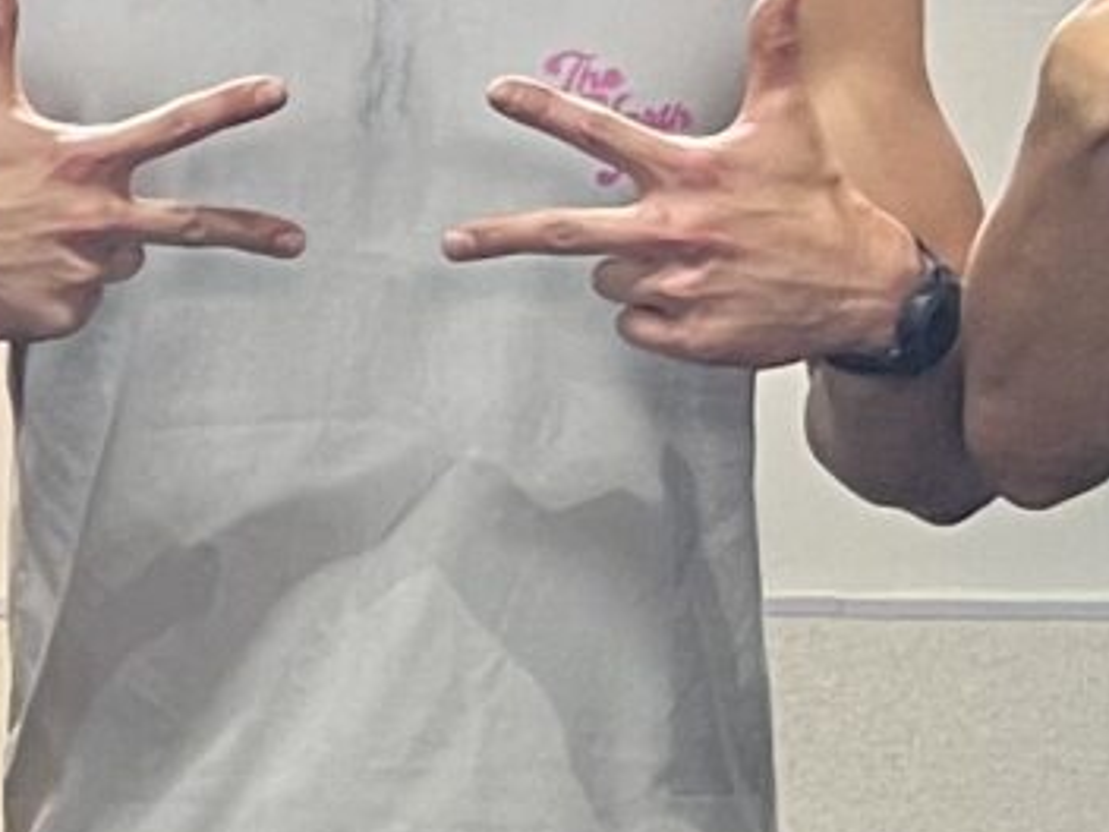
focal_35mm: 189
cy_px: 577
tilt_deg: -5.3
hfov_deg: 9.9
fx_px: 6055
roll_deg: +0.5
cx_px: -904
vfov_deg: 7.9
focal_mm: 5.1
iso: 125
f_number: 1.6
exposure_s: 1/60
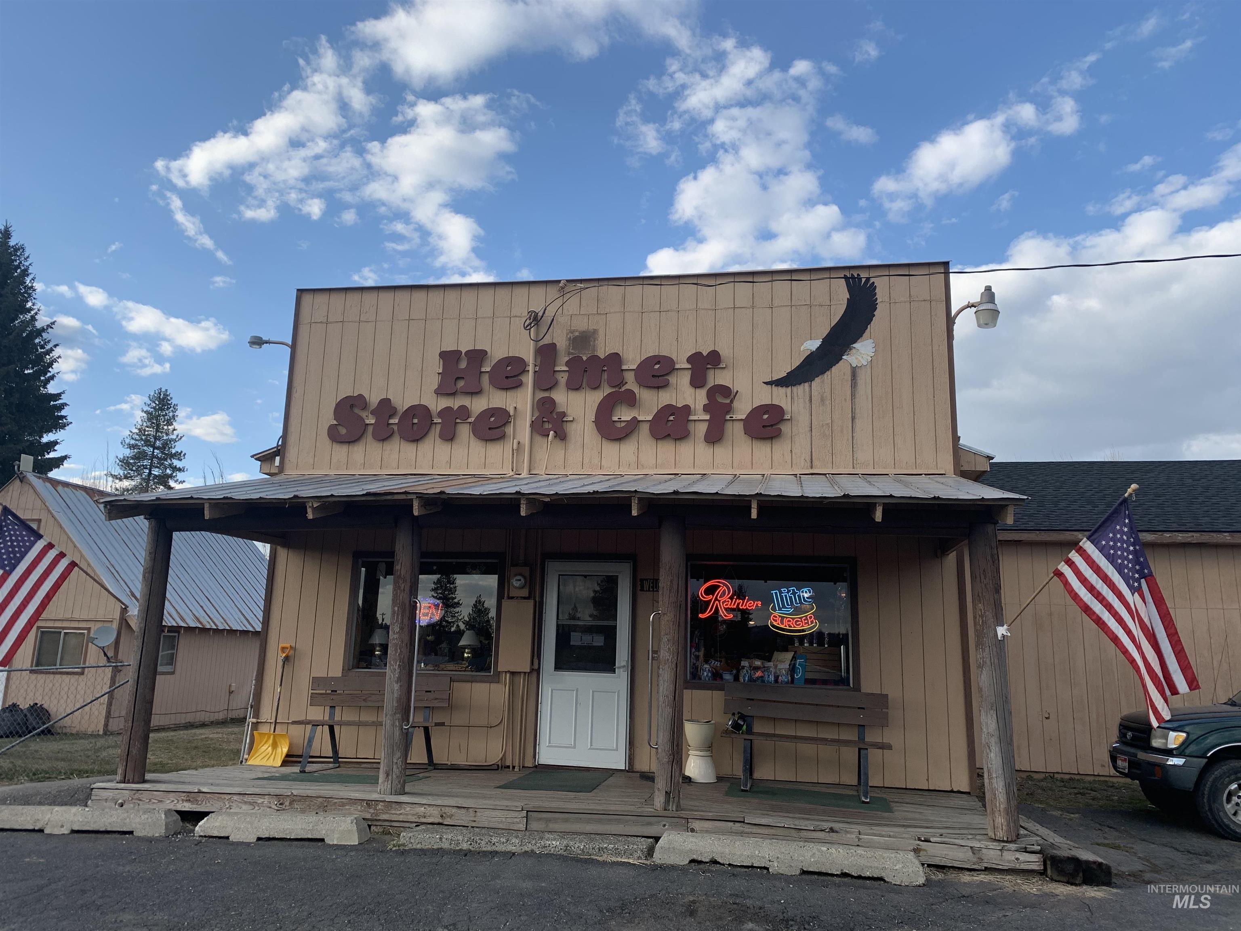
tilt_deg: +12.0
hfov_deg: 67.3
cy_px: 466
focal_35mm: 26
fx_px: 932
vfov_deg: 53.1
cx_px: 620
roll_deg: -1.9
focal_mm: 4.25
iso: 25
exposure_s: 1/911
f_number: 1.8
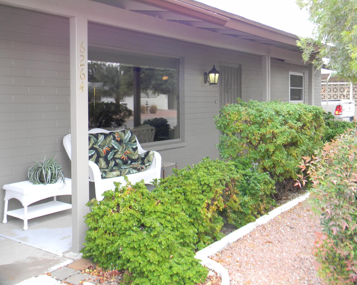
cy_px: 142
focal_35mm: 38
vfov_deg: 39.2
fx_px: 401
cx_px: 181
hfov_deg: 47.9
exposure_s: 1/30
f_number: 3.7
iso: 153
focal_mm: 6.4
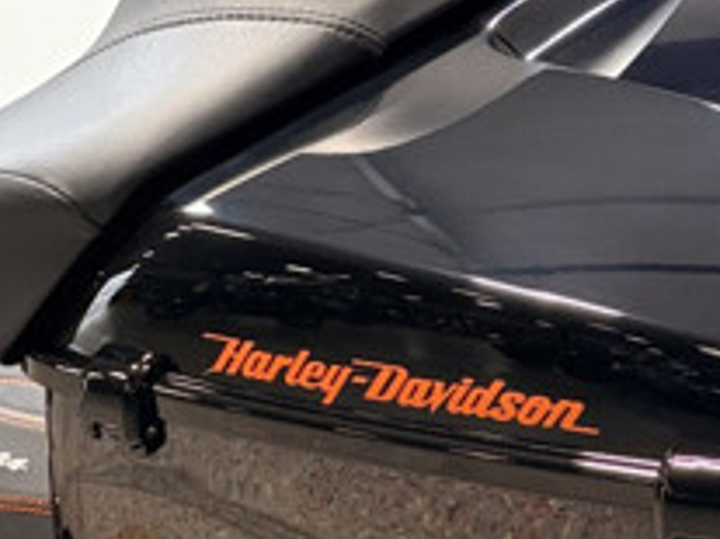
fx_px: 2786
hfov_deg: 14.5
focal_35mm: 134
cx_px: -16
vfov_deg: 11.0
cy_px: 490
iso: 64
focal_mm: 5.96
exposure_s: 1/120
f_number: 1.6
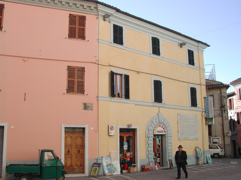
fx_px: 265
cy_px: 90
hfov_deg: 49.0
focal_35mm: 38
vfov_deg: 37.7
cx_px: 120
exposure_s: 1/114
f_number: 7.6
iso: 100
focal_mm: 8
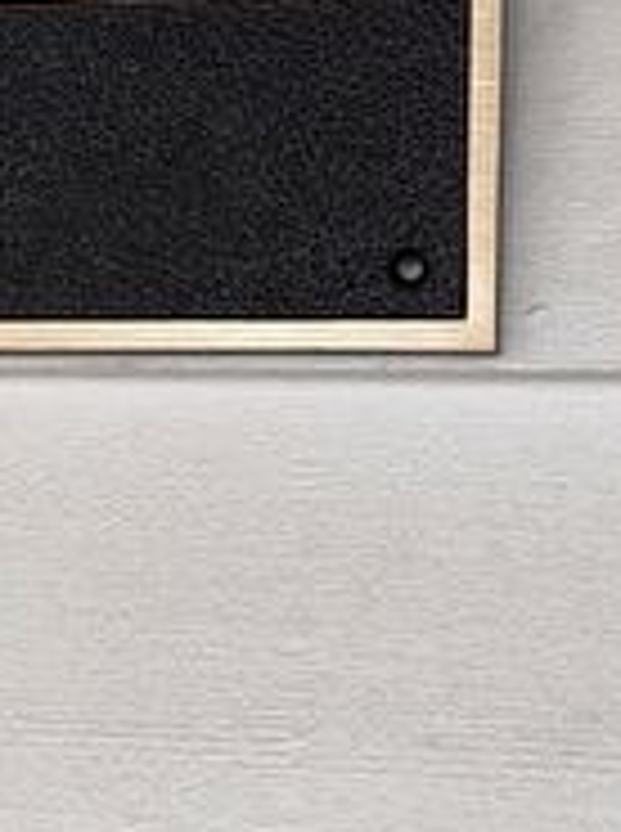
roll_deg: -1.8
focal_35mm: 104
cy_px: 351
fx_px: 2496
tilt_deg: +4.4
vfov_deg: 18.9
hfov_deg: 13.8
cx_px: -135
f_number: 1.78
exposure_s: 1/121
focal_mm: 6.76
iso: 200
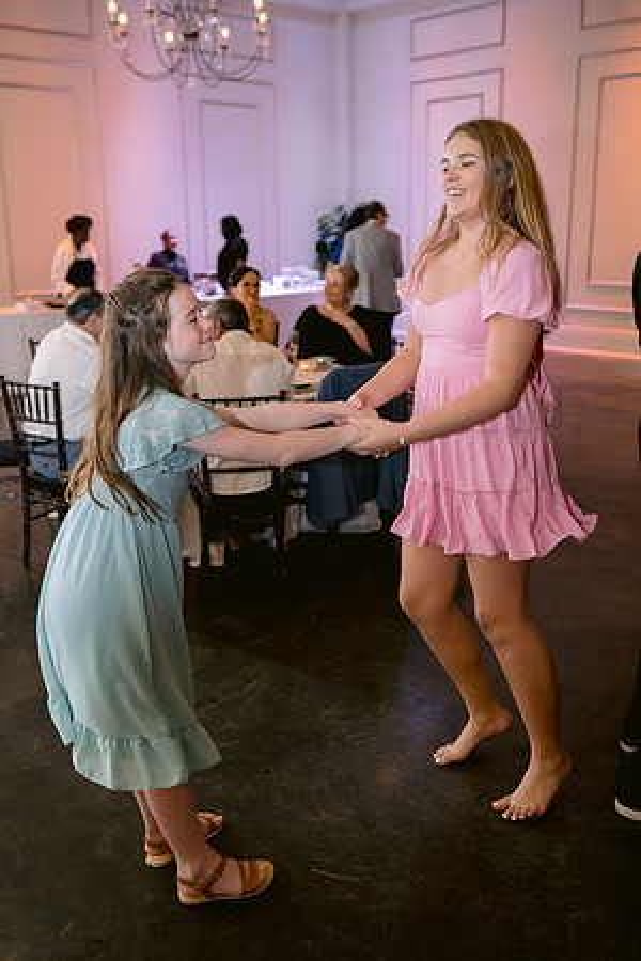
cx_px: 320
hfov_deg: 37.9
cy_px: 480
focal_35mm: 35
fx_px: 935
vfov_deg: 54.4
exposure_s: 1/125
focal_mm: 35
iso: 1250
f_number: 2.5
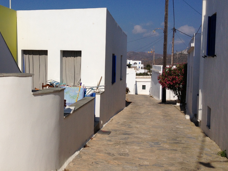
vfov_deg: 30.2
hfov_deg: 39.4
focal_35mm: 48
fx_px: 316
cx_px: 83
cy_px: 77
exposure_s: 1/5525
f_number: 2.4
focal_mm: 4.28
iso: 50
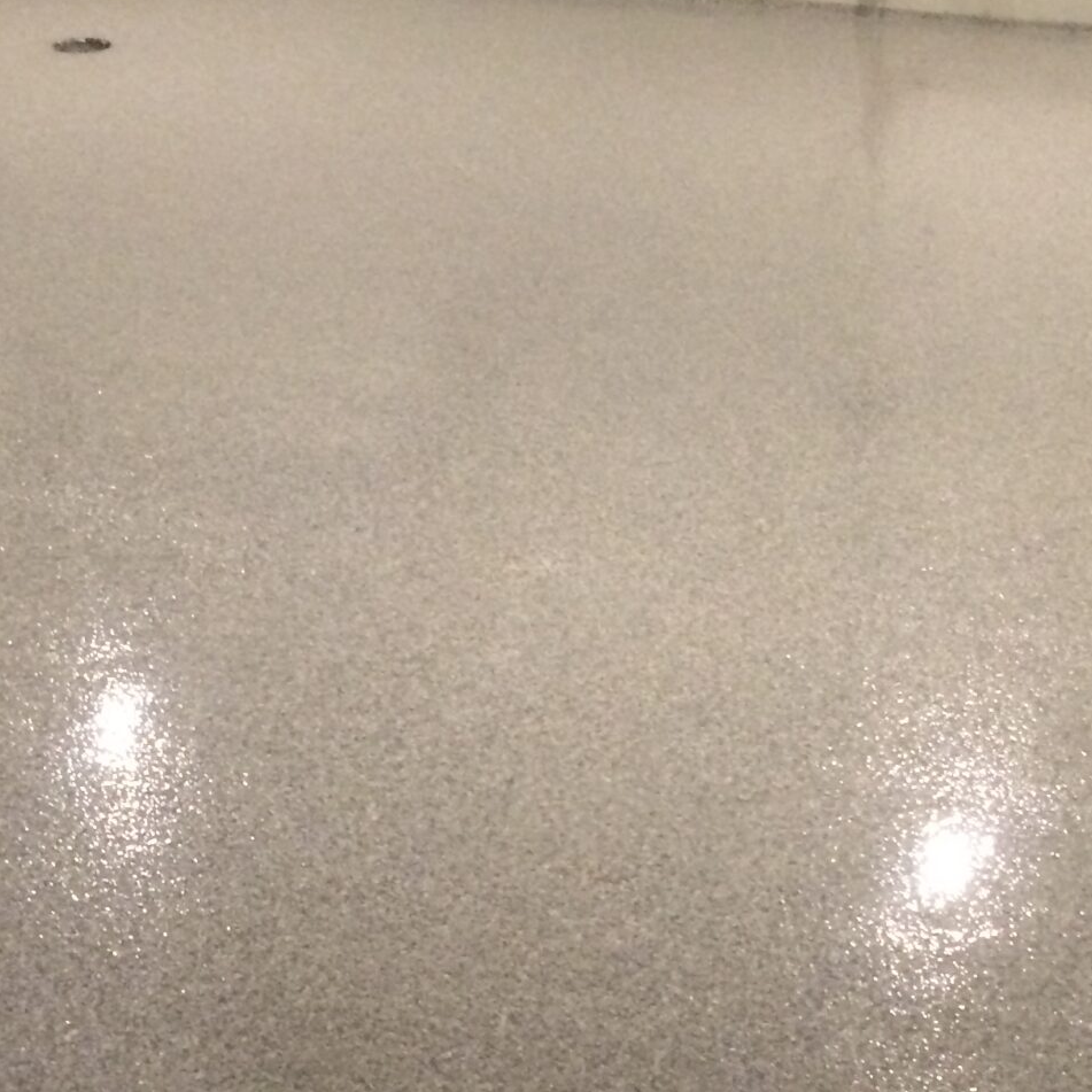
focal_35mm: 69
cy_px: 598
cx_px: 494
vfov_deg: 25.0
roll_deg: -2.0
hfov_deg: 25.0
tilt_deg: -24.5
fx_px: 2463
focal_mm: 4.15
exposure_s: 1/30
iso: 320
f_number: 2.2
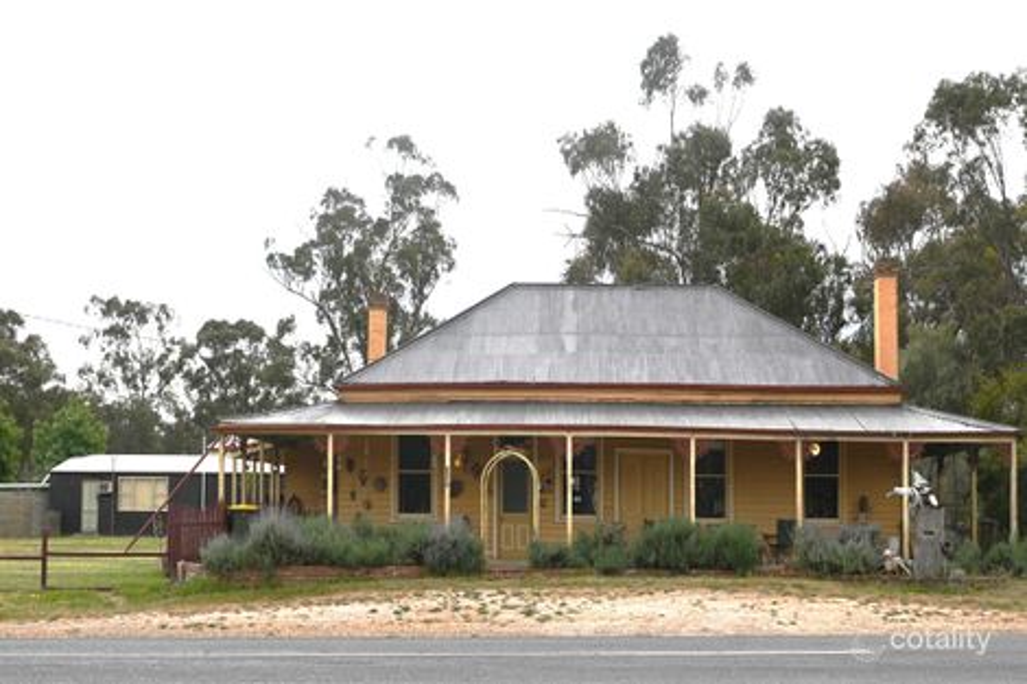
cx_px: 514
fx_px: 1198
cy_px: 342
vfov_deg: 31.9
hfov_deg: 46.4
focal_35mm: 42
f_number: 5.6
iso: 100
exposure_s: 1/200
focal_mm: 28
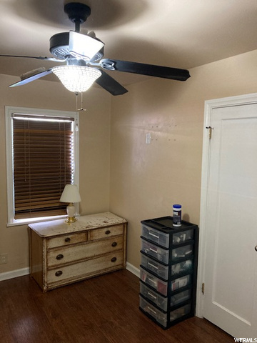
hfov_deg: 49.7
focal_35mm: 28
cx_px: 128
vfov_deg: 63.4
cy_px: 172
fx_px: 277
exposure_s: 1/30
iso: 400
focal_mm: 3.99
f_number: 1.8
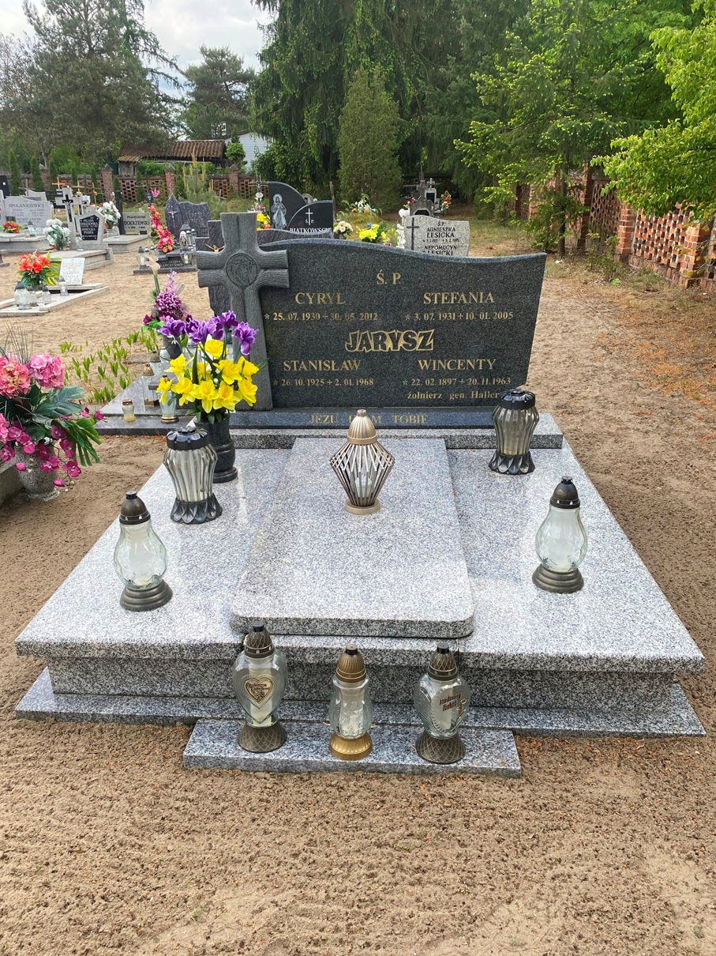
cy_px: 478
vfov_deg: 67.3
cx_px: 358
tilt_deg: -21.4
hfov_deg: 53.0
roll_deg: +0.3
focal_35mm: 26
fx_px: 717
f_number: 1.8
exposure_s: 1/524
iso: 32
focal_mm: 4.25
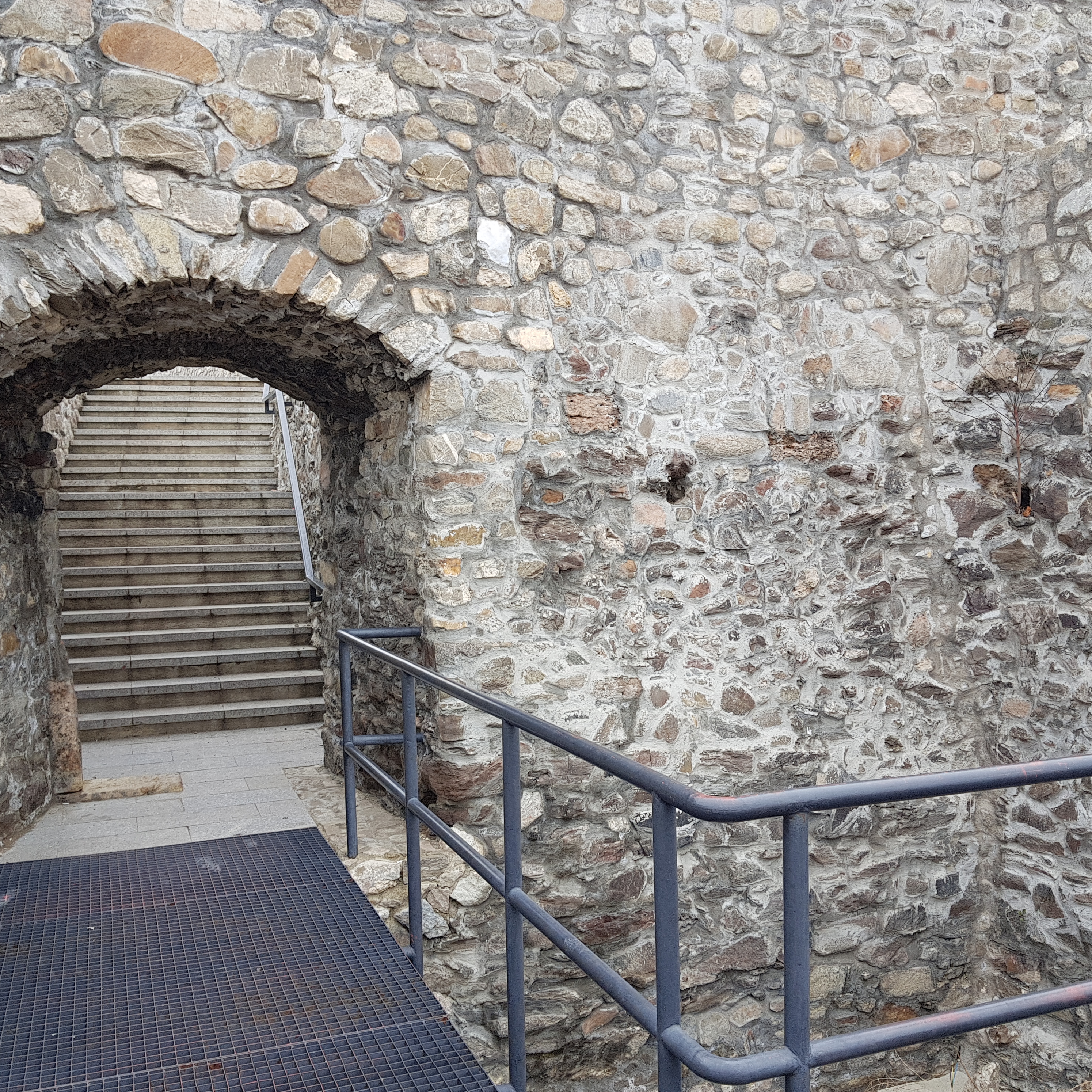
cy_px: 552
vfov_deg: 52.5
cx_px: 568
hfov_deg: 52.5
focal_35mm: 31
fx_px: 1106
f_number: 1.7
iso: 50
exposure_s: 1/155
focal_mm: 4.2
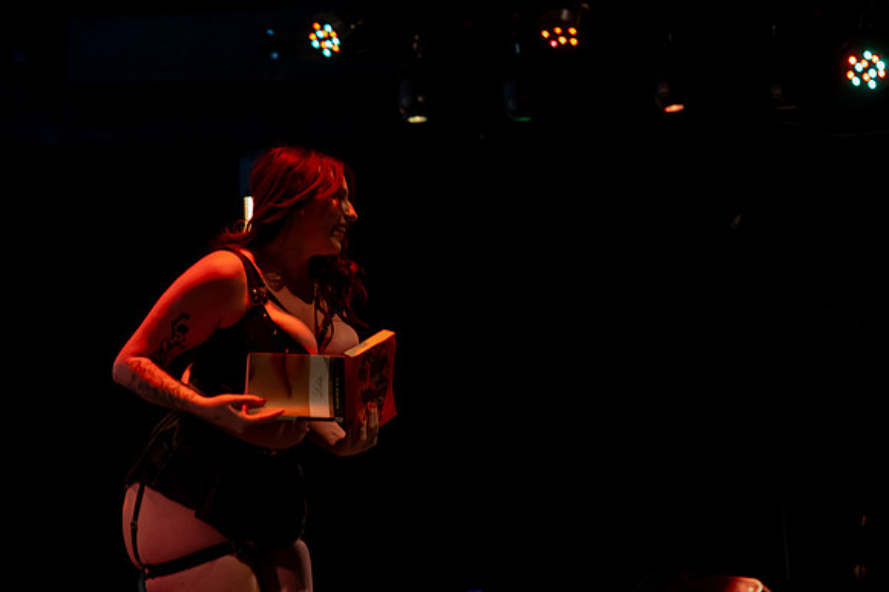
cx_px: 497
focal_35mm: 92
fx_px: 2261
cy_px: 261
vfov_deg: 14.9
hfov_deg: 22.2
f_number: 4
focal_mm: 82
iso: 4000
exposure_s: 1/100
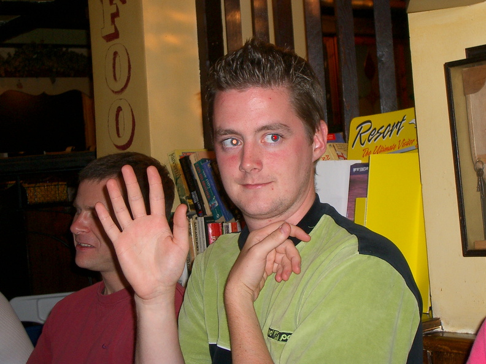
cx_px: 243
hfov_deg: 26.3
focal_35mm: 74
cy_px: 182
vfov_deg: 19.9
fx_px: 1039
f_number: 3.9
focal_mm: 12.2
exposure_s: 1/40
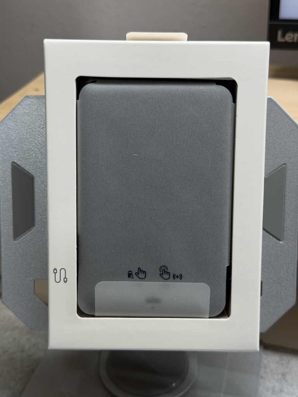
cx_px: 149
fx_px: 551
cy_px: 198
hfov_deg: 30.3
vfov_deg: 39.7
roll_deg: -0.5
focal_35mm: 48
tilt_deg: -30.3
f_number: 1.78
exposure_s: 1/121
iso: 80
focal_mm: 6.76
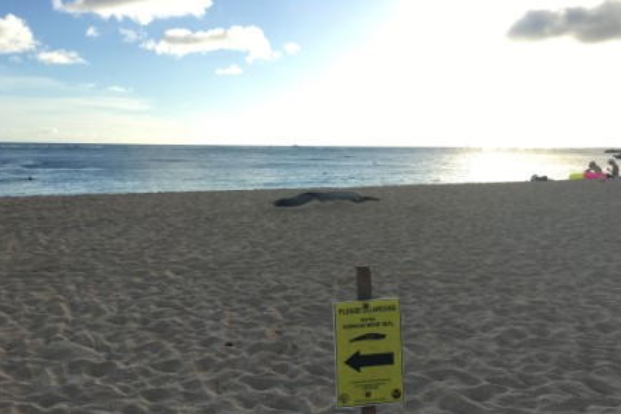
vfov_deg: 42.3
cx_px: 310
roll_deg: -1.1
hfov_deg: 60.3
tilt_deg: -8.5
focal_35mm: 31
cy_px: 228
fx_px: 535
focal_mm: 4.15
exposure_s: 1/1012
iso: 25
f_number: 2.2
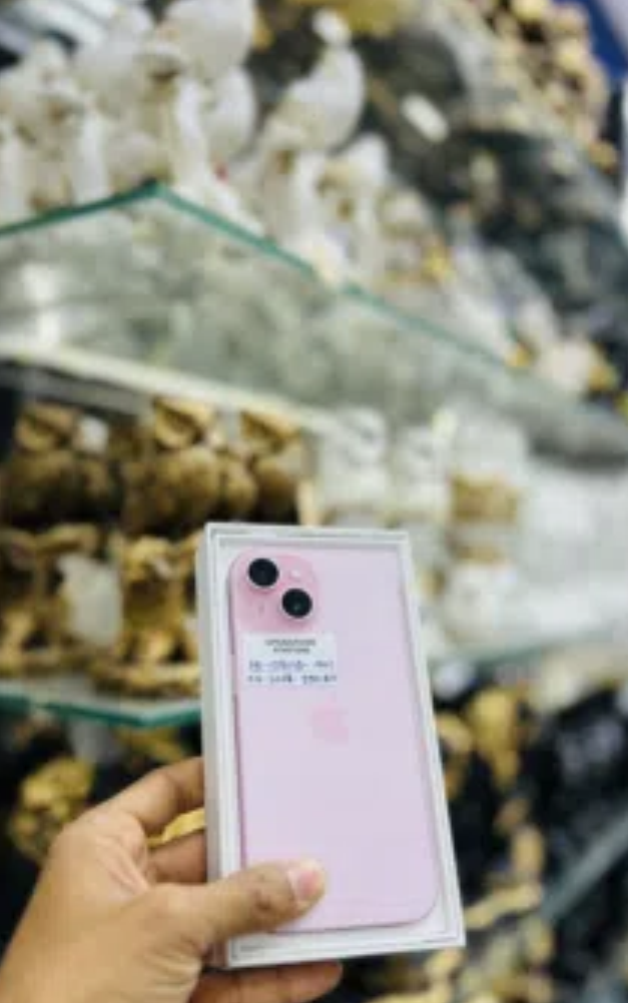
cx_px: 294
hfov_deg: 38.3
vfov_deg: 57.8
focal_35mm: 33
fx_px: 903
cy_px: 583
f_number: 1.5
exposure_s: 1/260
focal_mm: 5.7
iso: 40
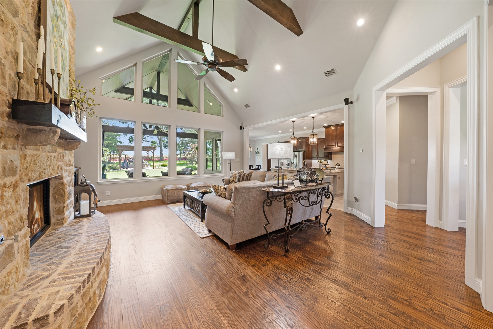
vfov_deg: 90.0
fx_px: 164
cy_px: 164
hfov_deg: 112.6
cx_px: 246
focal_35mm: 12
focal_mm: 12
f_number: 9
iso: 500
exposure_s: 1/13
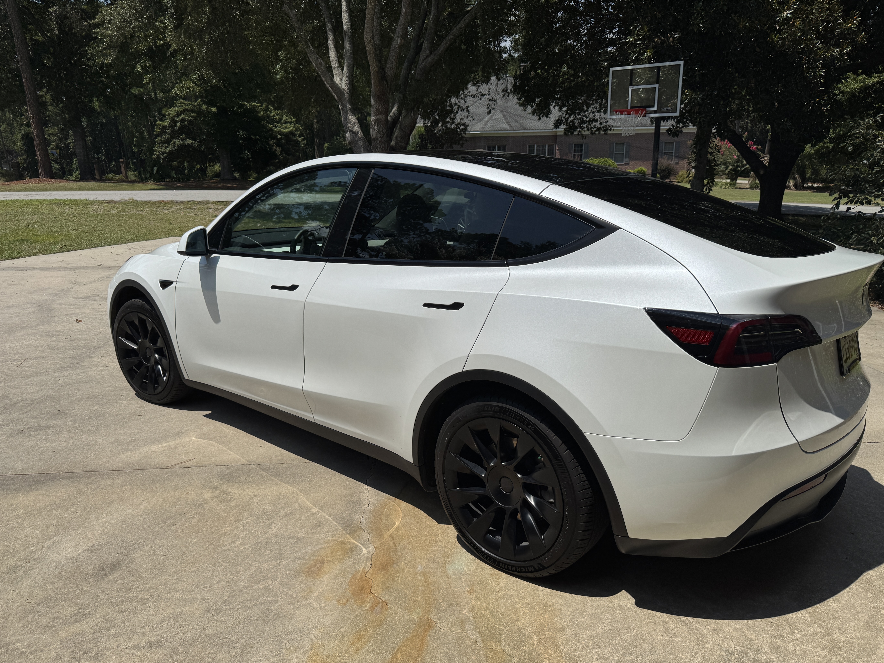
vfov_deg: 54.9
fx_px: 638
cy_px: 341
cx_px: 453
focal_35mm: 25
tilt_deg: -17.0
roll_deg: +0.5
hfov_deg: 69.4
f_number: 1.78
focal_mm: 6.76
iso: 64
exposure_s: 1/12346
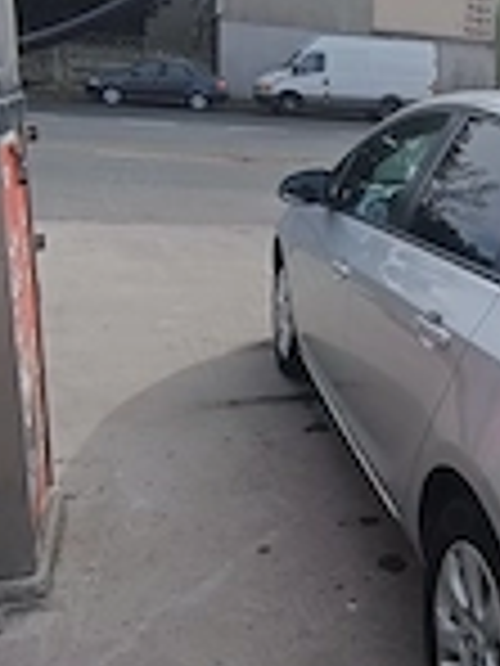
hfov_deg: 29.6
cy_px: 333
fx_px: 886
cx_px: 486
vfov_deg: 41.2
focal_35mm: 46
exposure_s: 1/768
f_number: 2.2
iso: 103
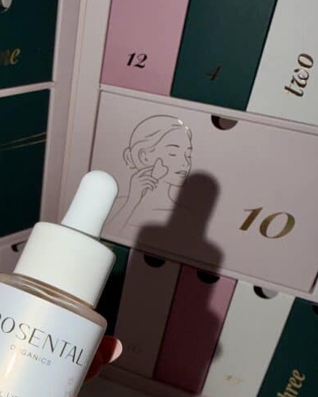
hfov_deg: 29.2
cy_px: 339
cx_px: 15
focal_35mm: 49
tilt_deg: -35.0
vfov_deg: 36.2
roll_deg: -4.1
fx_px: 576
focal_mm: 2.22
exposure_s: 1/100
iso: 12
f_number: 2.2
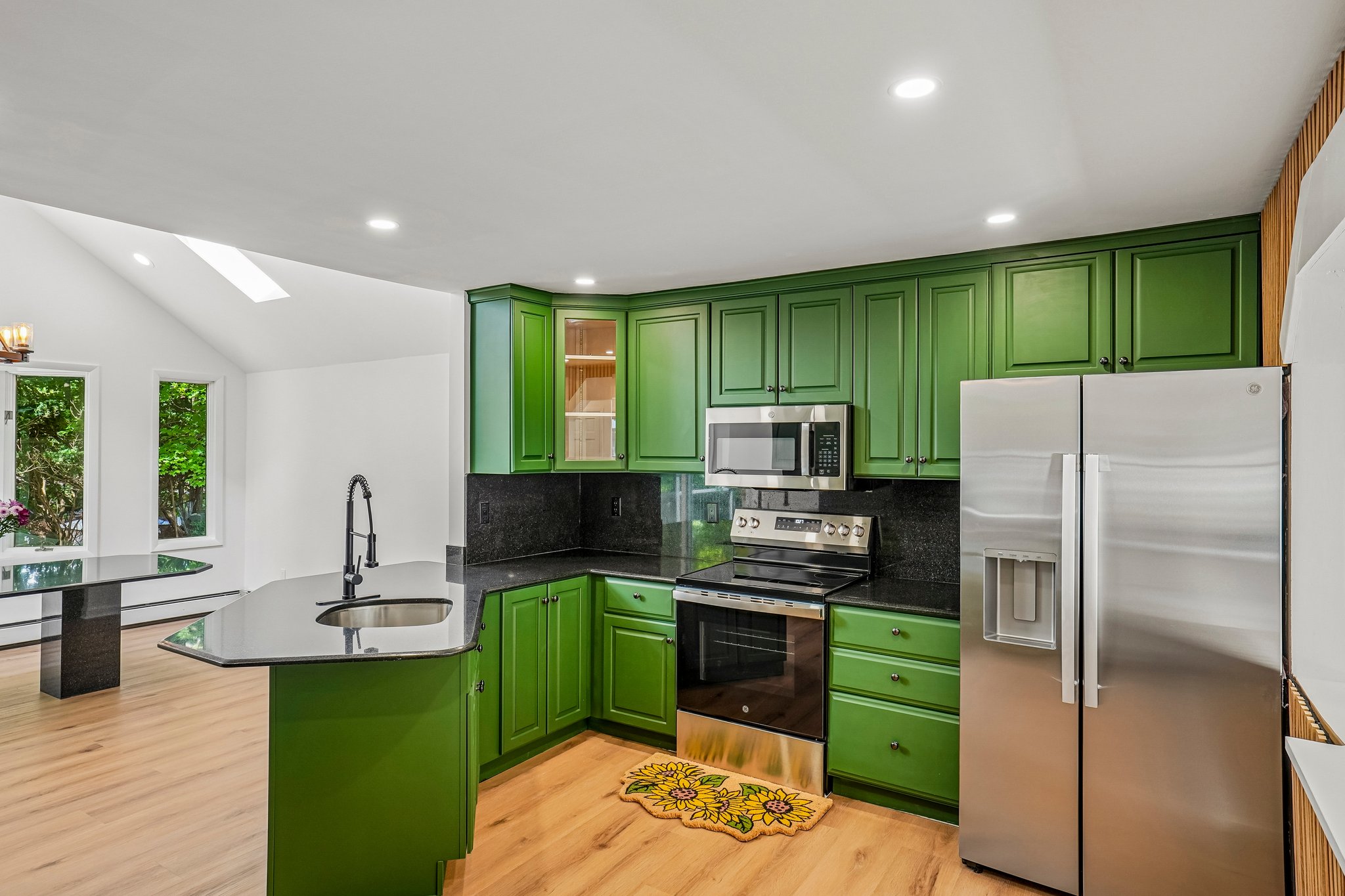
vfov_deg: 61.9
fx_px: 747
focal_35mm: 20
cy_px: 448
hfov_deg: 84.0
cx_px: 672
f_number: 8
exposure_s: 1/40
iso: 400
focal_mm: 20
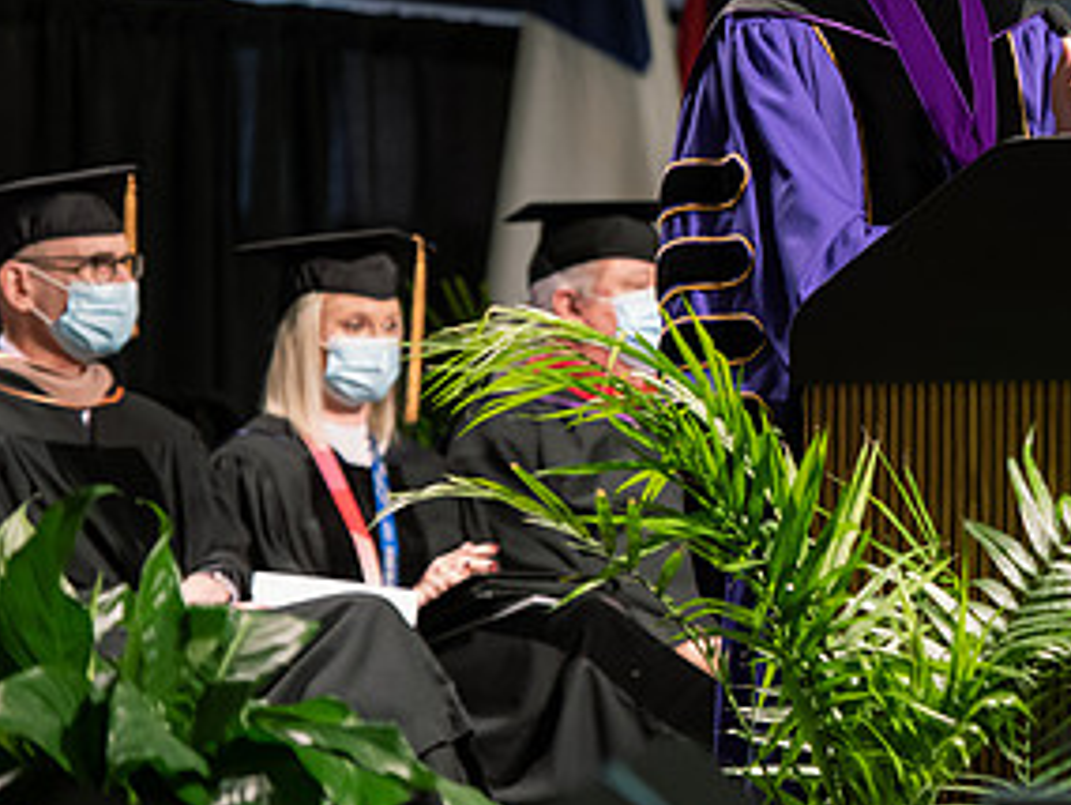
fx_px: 9688
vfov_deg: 4.7
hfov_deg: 6.3
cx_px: 1045
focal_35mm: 313
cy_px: 145
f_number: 3.5
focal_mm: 160
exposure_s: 1/200
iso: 1250
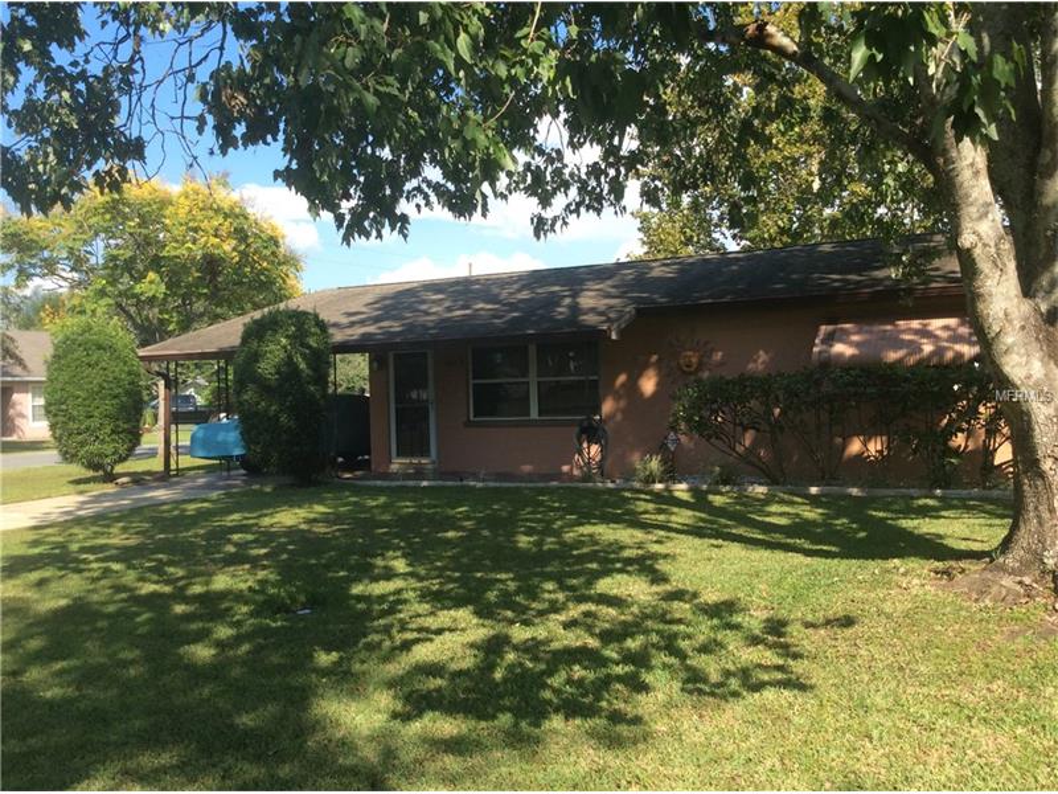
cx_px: 529
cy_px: 397
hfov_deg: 56.8
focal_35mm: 32
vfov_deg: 44.2
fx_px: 978
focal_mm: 3.3
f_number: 2.4
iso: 32
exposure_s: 1/673
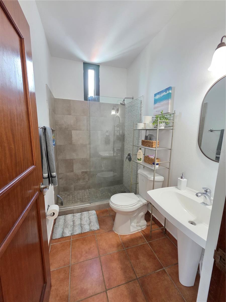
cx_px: 113
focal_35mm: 13
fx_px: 113
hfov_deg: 89.9
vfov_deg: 106.2
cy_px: 151
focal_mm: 2.2
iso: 400
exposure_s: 1/60
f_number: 1.9
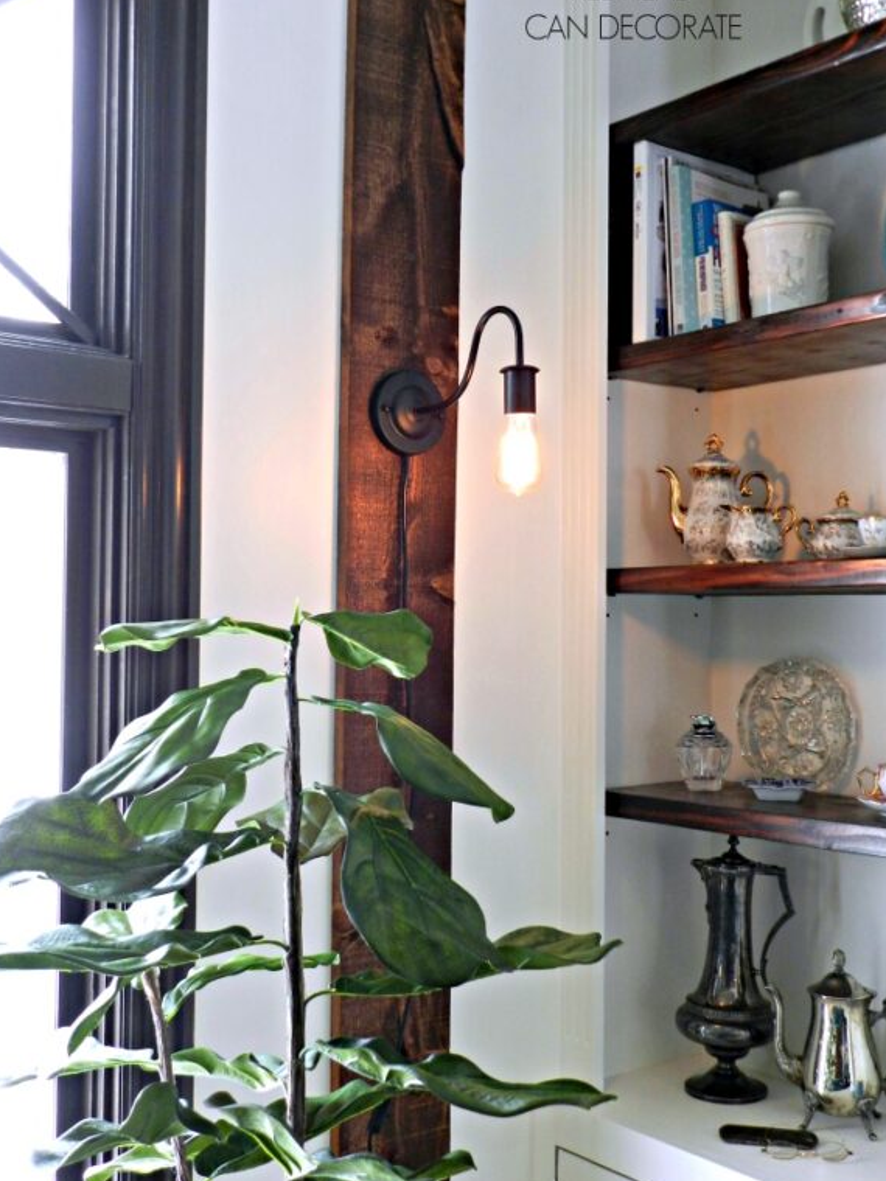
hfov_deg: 36.0
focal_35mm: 40
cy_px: 581
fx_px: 1365
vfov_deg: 46.8
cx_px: 460
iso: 220
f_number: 4
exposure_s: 1/25
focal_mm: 6.7
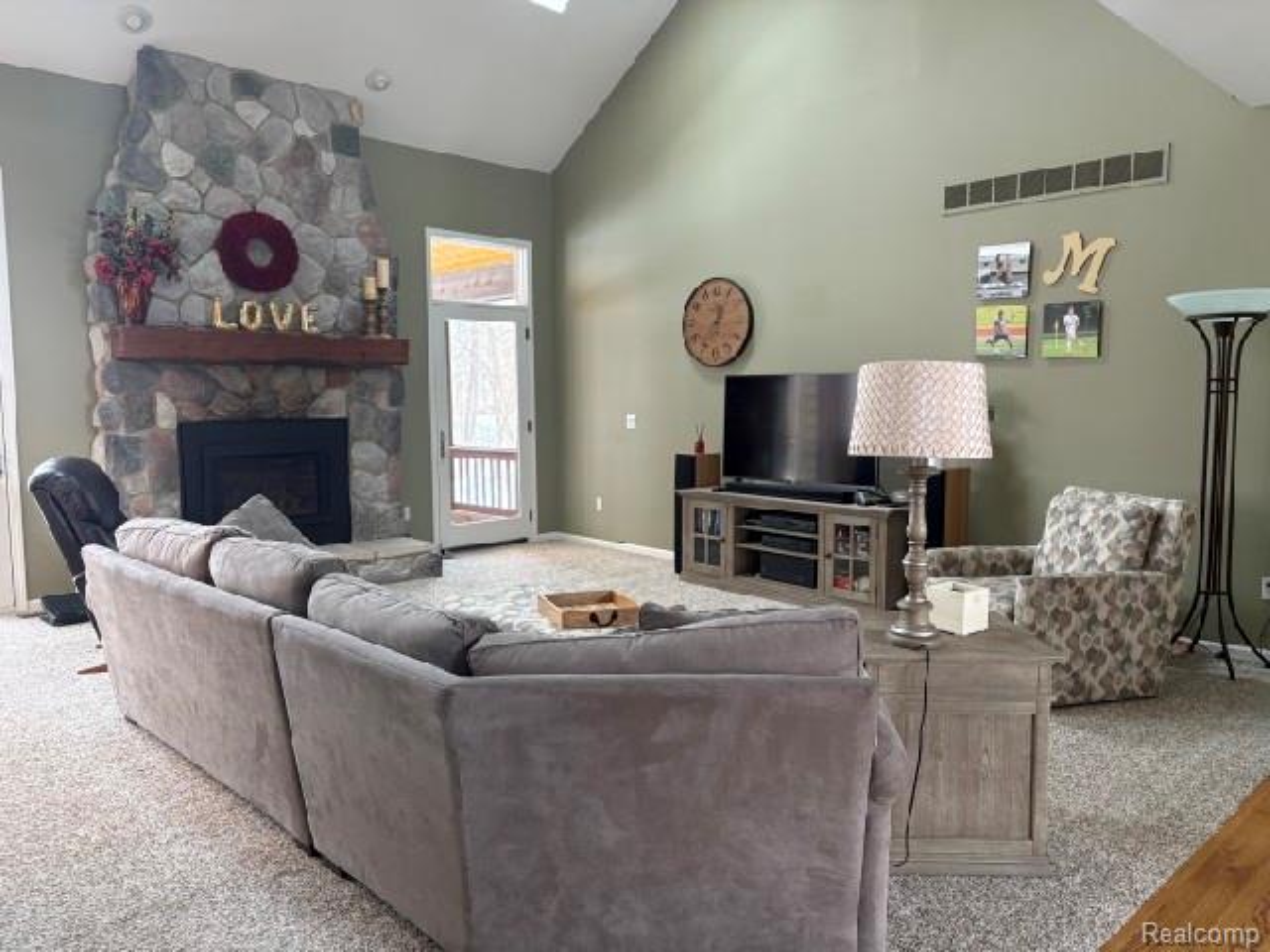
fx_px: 954
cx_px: 635
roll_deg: +0.8
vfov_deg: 53.1
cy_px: 476
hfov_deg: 67.3
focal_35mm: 26
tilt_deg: -4.3
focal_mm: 5.96
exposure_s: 1/60
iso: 160
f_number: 1.6
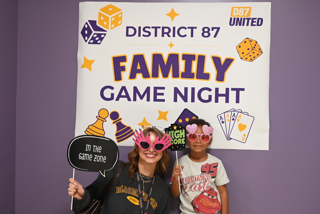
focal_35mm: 39
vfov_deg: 34.2
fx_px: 347
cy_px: 109
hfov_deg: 49.6
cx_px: 162
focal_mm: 37
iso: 1250
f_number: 2.8
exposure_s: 1/125
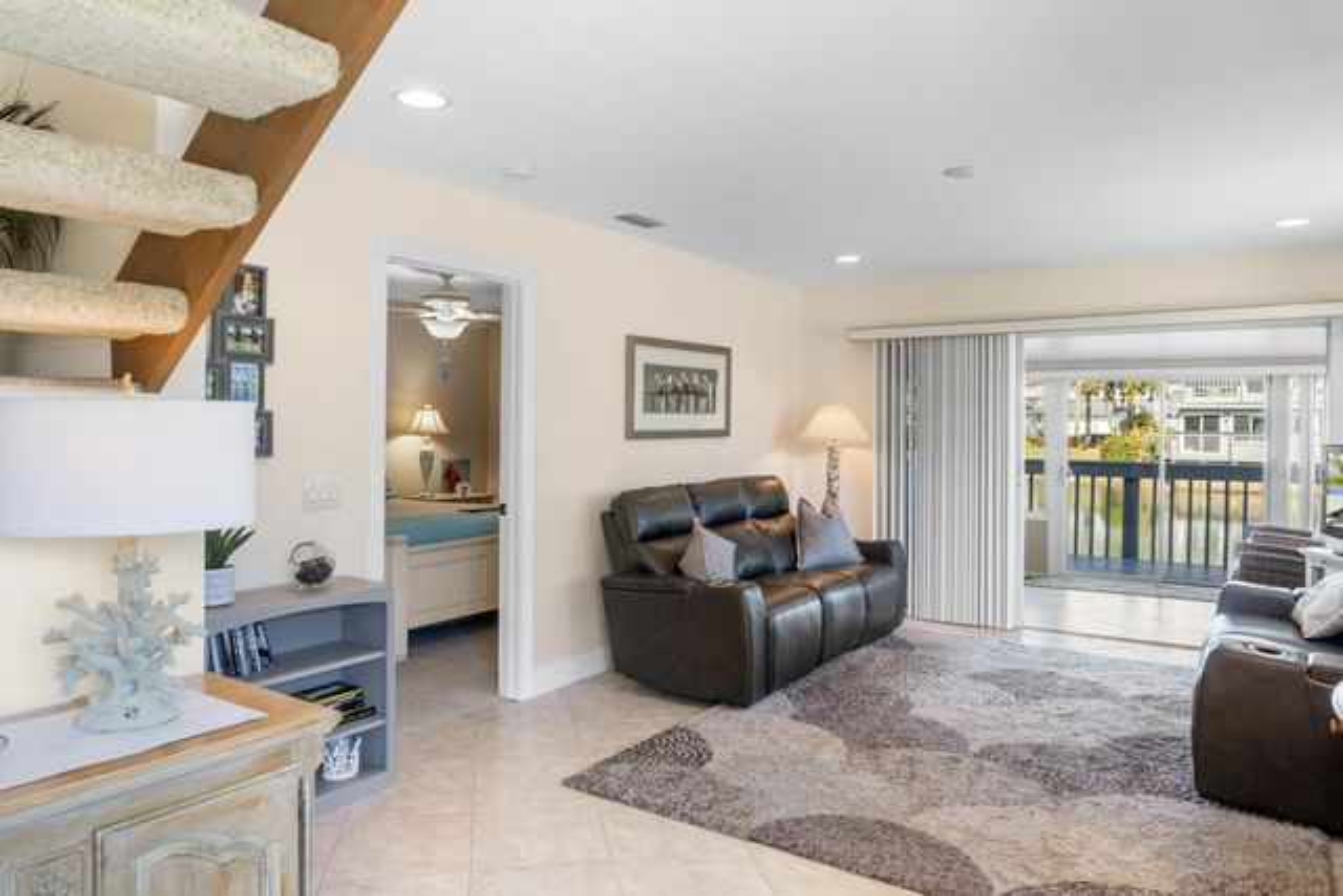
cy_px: 448
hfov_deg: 73.7
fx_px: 895
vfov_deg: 53.2
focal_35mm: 24
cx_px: 672
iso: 320
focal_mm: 16
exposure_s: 1/15
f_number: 8
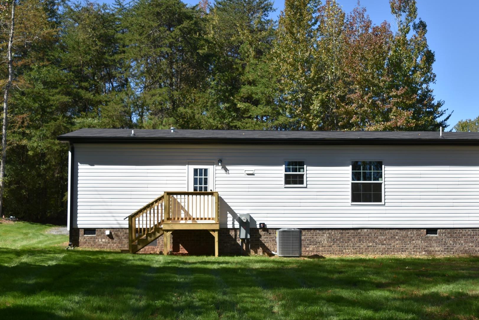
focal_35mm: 57
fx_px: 758
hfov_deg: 34.9
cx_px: 289
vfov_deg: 23.8
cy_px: 179
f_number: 8
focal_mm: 30
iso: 200
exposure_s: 1/500
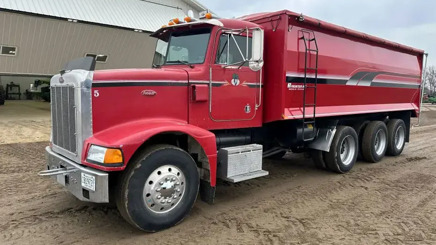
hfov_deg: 69.8
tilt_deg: -5.3
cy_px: 126
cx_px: 225
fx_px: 312
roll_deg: -0.7
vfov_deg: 42.9
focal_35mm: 27
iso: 80
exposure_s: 1/238
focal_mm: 6.86
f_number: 1.78
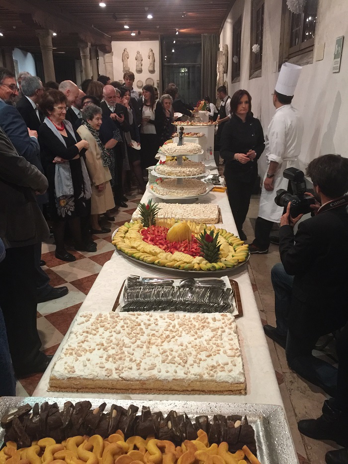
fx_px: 389
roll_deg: +0.7
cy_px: 232
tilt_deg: -19.0
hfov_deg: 48.2
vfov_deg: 61.7
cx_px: 174
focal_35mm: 29
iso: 125
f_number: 2.2
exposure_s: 1/17
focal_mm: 4.15
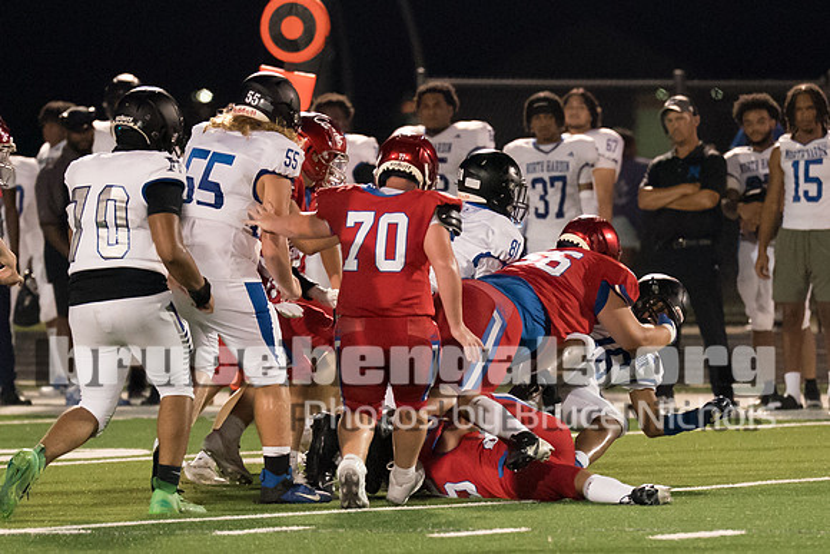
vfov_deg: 2.9
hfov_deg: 4.4
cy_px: 344
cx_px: 544
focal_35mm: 470
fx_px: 10829
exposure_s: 1/1000
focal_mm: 200
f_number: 2.8
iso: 8000
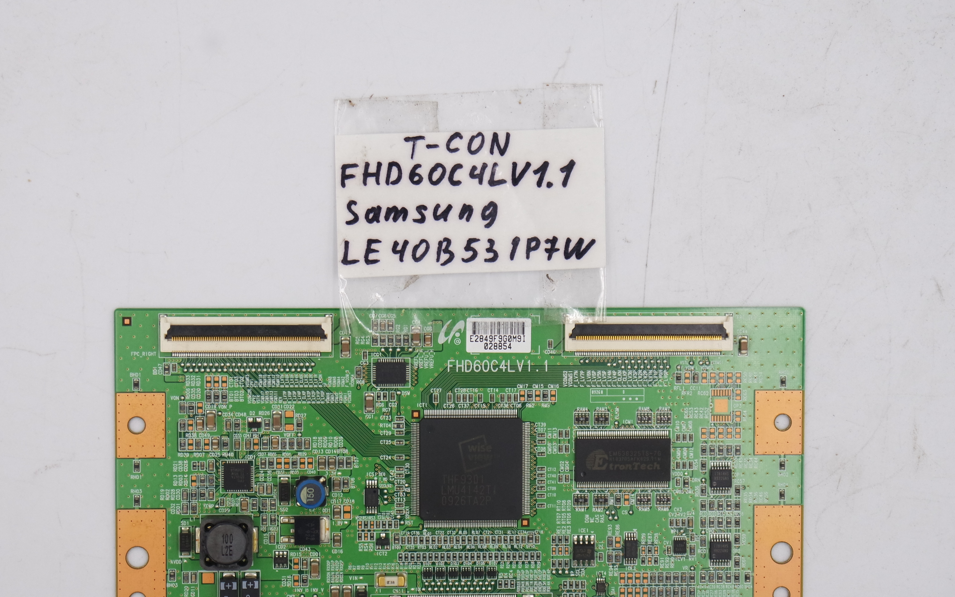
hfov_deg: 24.1
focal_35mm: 86
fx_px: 2238
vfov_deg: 15.2
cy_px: 328
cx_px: 480
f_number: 5.6
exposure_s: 1/125
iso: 200
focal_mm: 27
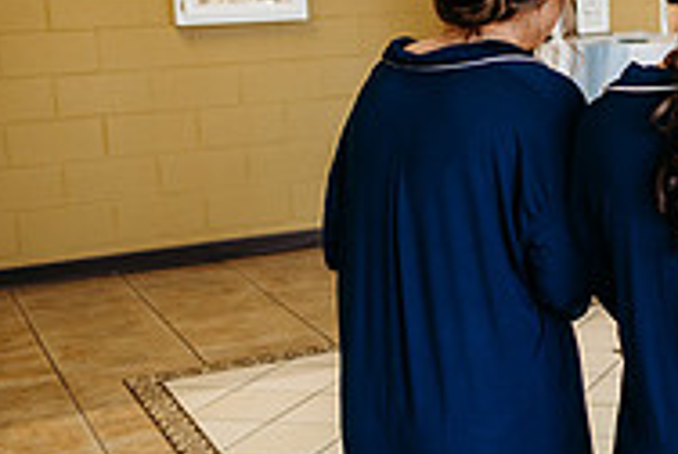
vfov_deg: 18.4
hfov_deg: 24.9
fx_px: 1396
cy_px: 160
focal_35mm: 74
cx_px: 793
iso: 400
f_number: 1.8
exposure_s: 1/160
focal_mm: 24
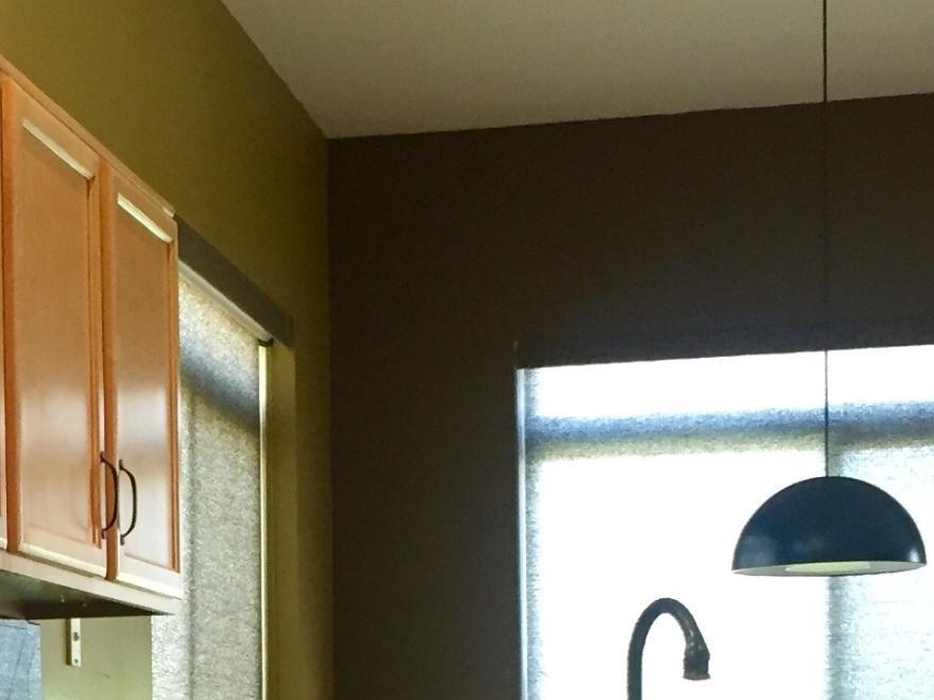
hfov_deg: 19.4
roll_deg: -0.3
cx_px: 55
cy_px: 829
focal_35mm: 99
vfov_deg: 14.5
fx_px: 2671
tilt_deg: -2.3
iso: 125
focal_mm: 4.15
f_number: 2.2
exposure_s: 1/30
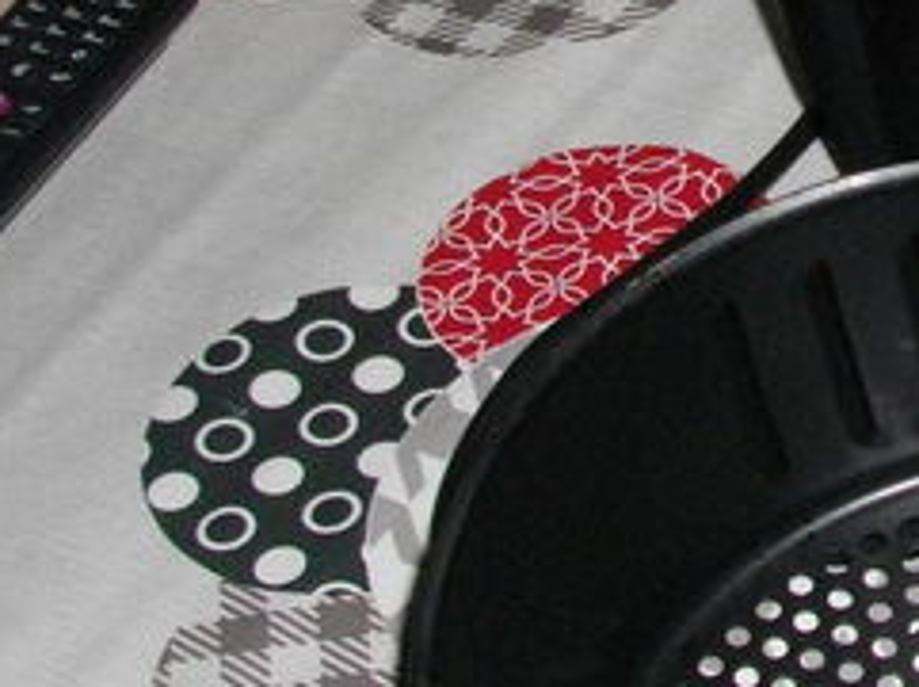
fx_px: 3526
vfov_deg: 11.0
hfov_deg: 14.2
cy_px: 11
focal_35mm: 133
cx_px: 1251
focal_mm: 5.7
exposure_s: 1/50
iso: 200
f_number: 2.9
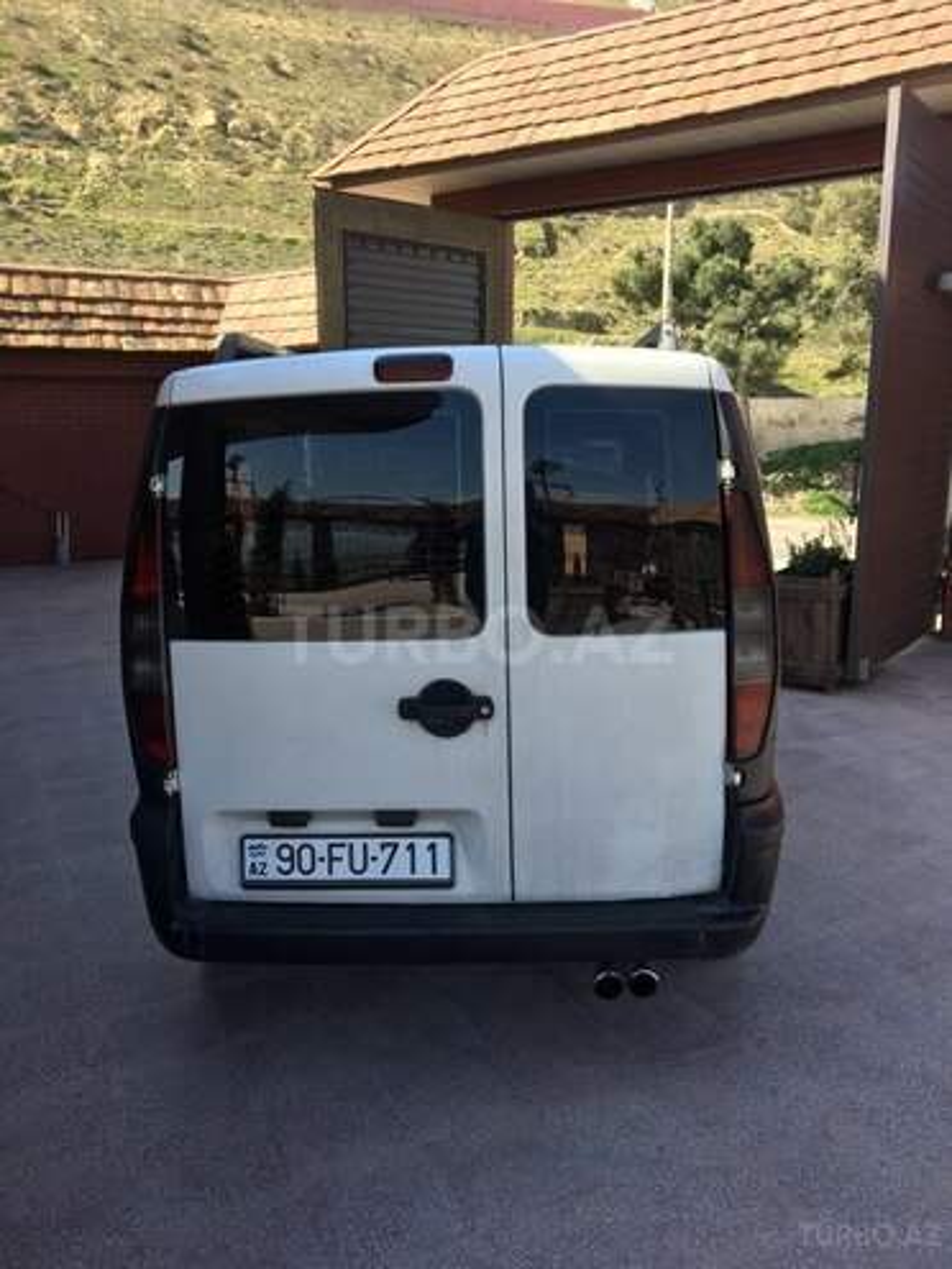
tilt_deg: -12.1
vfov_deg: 61.7
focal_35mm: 29
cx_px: 476
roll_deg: -0.3
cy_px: 634
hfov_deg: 48.2
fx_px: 1063
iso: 25
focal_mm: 4.15
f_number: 2.2
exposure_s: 1/447
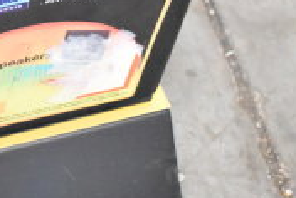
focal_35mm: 130
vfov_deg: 10.4
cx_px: -204
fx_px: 1068
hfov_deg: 14.3
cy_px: -43
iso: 6400
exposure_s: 1/40
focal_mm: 25
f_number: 4
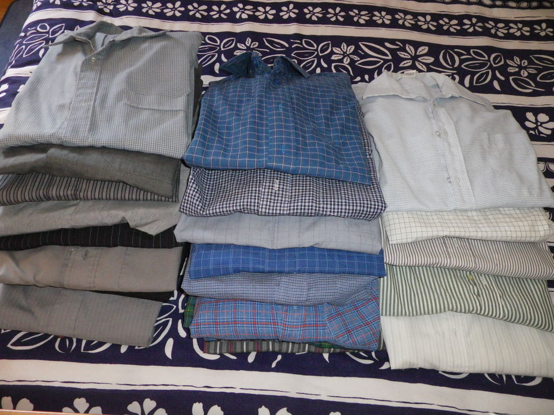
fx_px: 448
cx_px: 277
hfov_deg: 63.4
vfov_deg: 49.7
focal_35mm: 28
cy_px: 208
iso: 400
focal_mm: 4.9
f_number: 2.6
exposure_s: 1/60
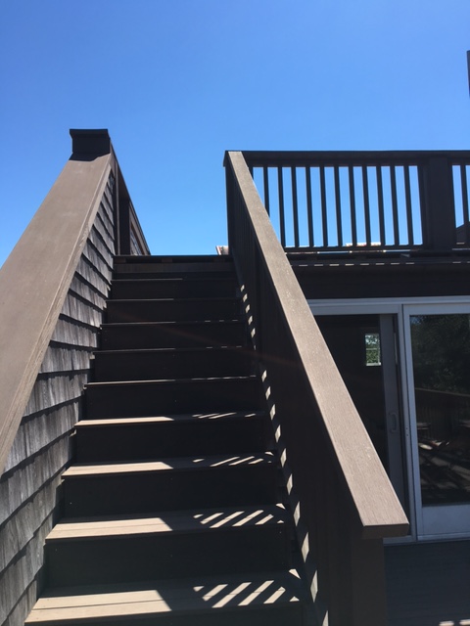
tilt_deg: +4.5
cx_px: 235
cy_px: 313
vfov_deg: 61.7
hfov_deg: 48.2
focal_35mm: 29
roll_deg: +3.3
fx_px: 525
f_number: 2.2
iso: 25
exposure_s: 1/1054
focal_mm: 4.15
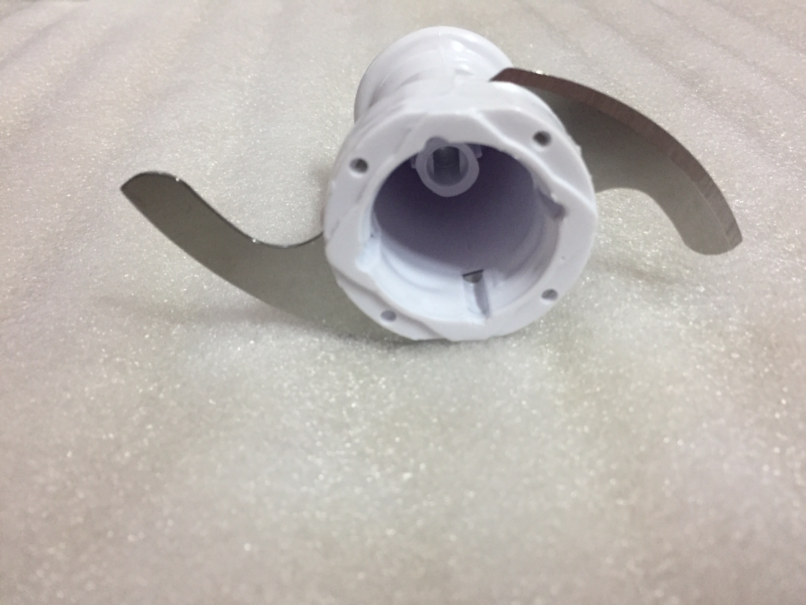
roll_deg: +0.4
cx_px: 403
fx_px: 675
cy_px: 302
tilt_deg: -34.4
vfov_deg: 48.2
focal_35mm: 29
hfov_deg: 61.7
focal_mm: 4.15
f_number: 2.2
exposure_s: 1/33
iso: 250
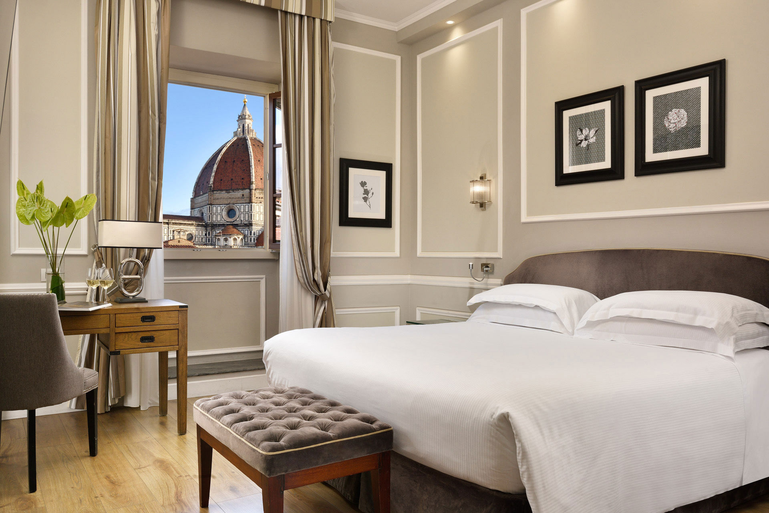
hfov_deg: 63.6
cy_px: 256
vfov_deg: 45.0
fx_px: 620
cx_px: 384
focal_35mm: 29
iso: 200
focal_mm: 29
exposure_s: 1/10
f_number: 13
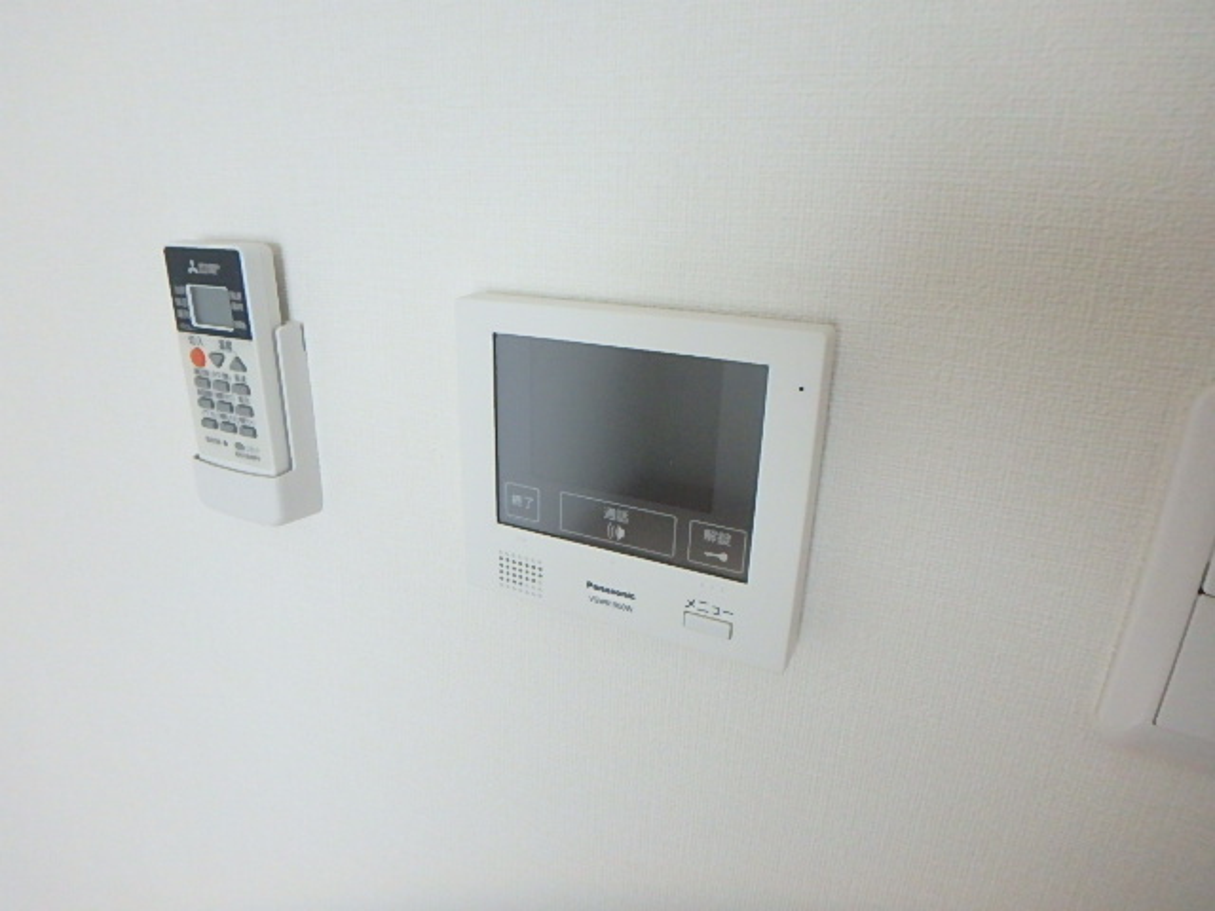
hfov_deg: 79.0
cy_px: 456
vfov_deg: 63.4
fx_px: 737
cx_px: 608
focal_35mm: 21
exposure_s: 1/30
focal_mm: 3.7
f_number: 3.5
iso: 800
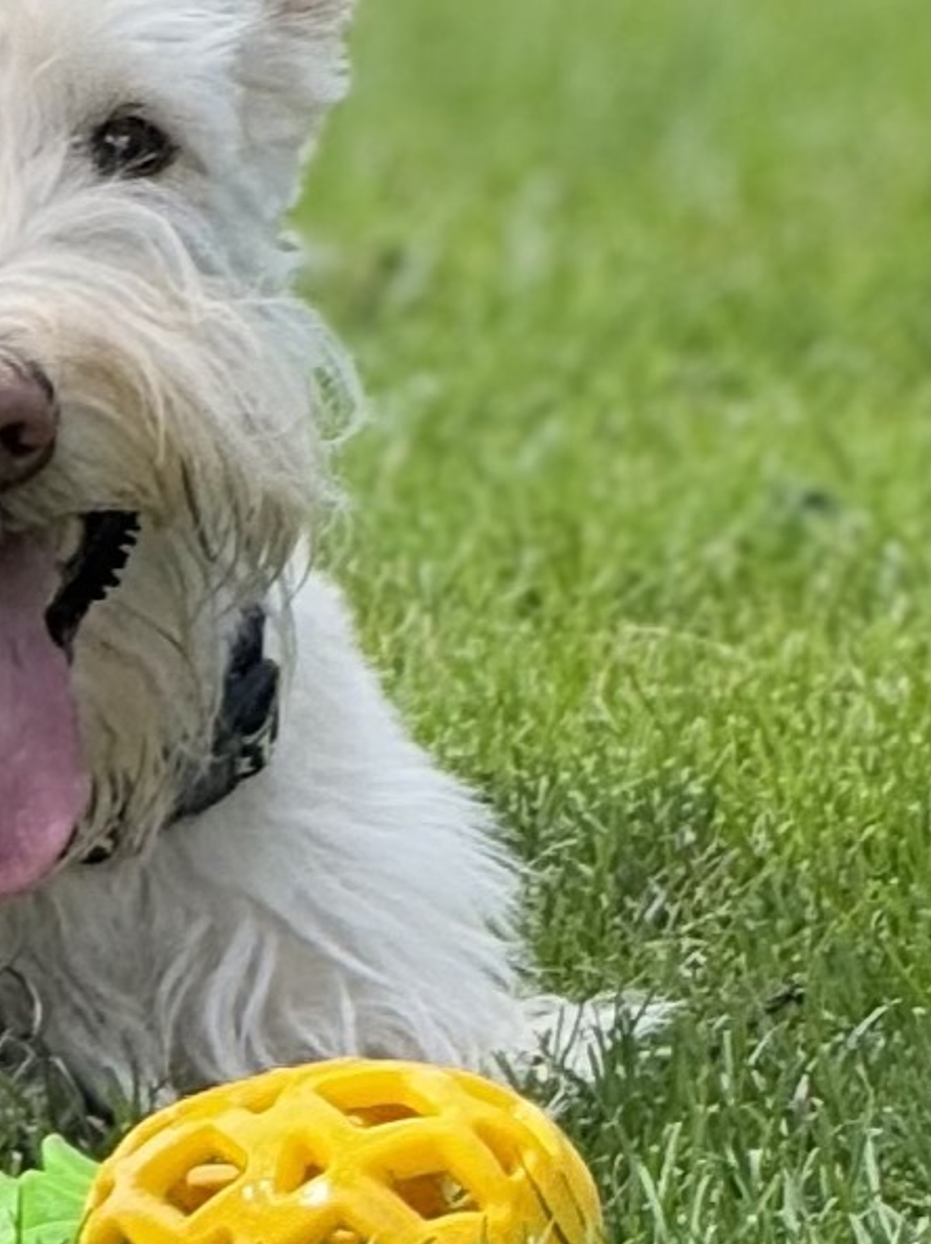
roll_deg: +0.2
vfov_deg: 6.1
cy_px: 457
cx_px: -65
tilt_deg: -4.9
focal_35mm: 324
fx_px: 11631
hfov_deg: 4.6
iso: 50
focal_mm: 15.66
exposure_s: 1/196
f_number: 2.8
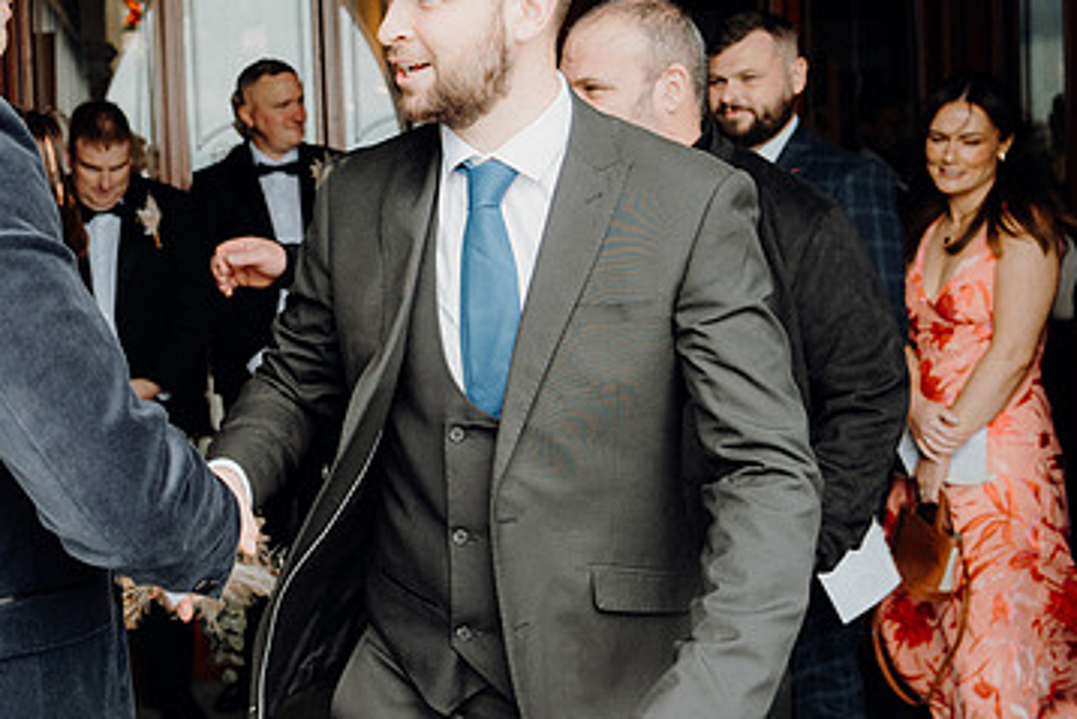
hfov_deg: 40.4
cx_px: 232
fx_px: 1407
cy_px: 266
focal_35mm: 47
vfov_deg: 28.6
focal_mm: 29
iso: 400
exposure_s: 1/200
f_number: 3.5
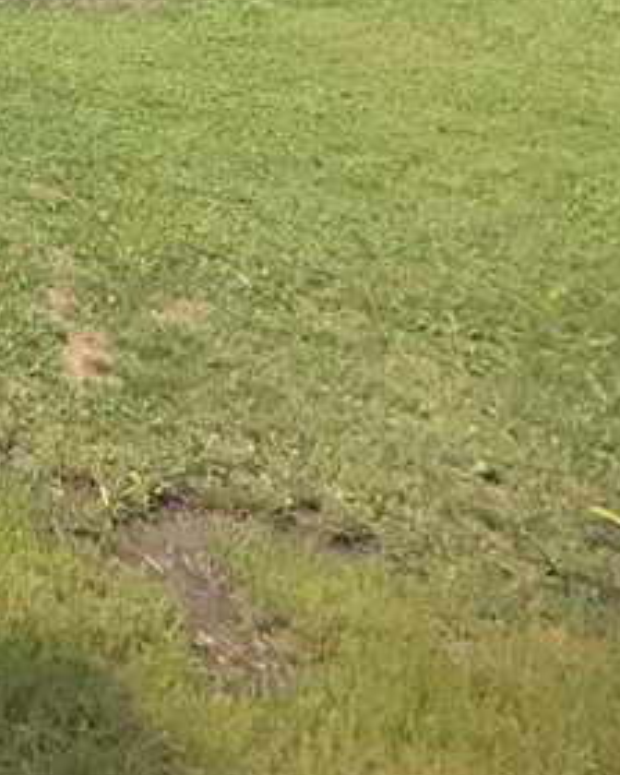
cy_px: -244
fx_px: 1147
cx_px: -457
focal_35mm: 50
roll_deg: -0.5
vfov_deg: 29.6
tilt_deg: -1.5
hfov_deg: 21.5
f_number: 2.2
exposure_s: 1/3891
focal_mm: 2.22
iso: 16
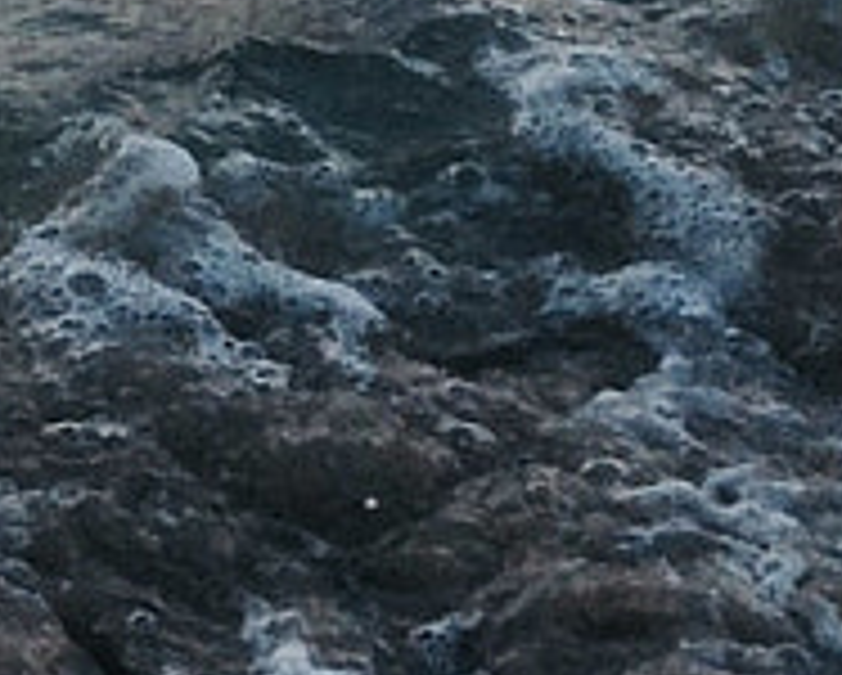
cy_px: -1332
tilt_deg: -11.6
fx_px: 6860
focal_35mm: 275
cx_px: -266
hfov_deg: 7.0
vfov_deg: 5.3
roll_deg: -2.0
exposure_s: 1/669
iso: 50
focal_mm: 4.12
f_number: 2.4
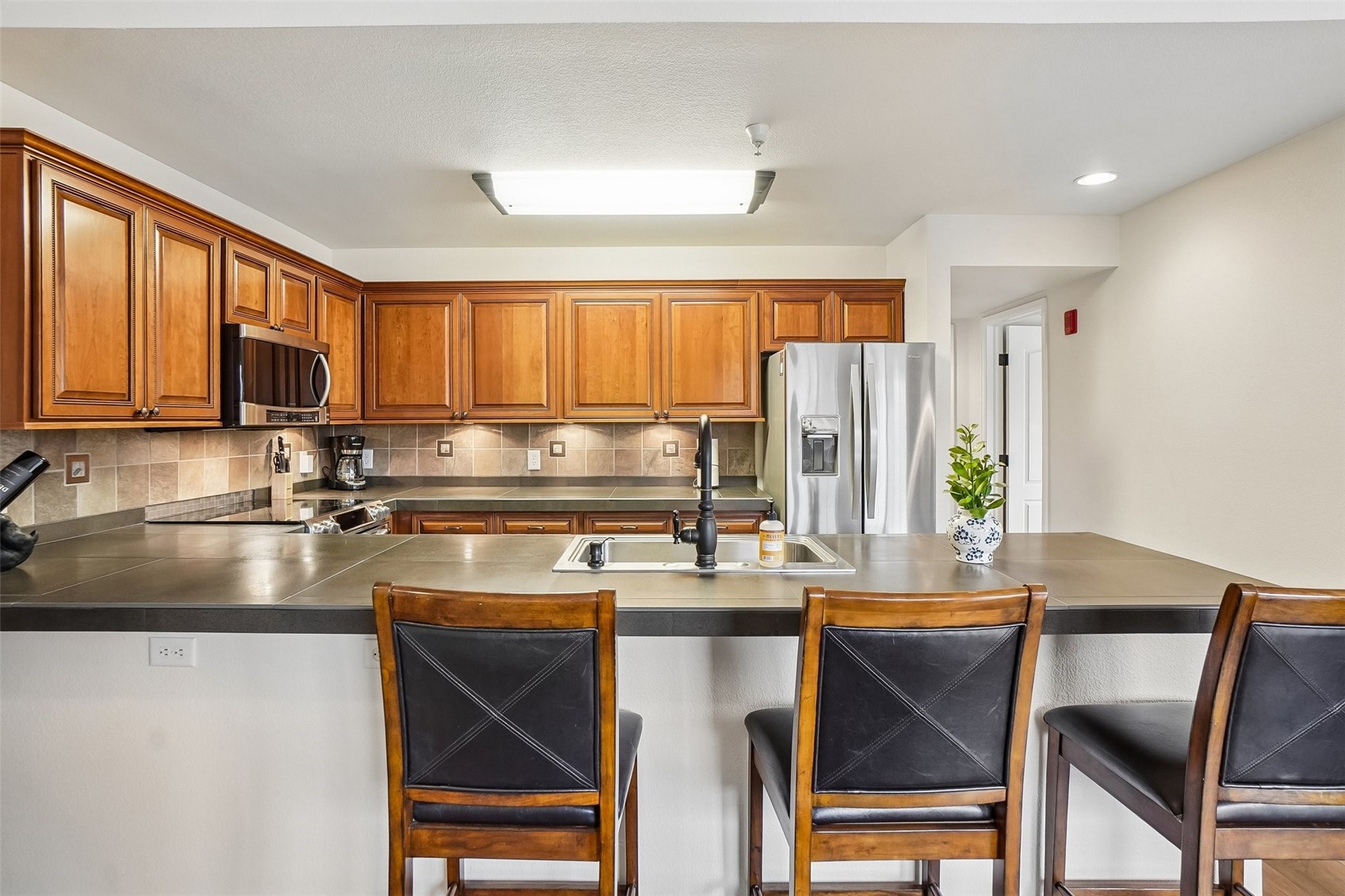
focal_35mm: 18
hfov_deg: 90.0
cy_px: 448
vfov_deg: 67.4
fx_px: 672
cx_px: 672
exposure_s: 1/6
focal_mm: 12
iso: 400
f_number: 8
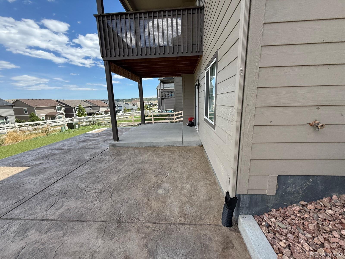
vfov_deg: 85.7
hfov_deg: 102.1
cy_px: 130
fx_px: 140
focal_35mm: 14
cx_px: 172
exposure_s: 1/1033
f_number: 2.2
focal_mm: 2.22
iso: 50
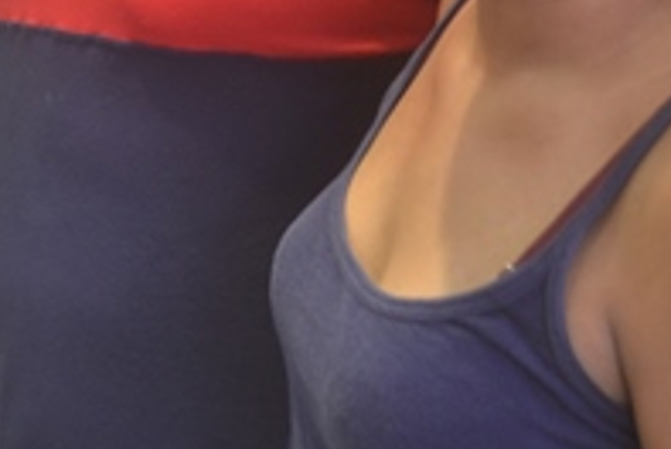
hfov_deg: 18.8
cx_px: 95
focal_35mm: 107
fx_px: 1997
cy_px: -145
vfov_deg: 12.4
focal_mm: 22
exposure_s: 1/60
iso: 500
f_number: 4
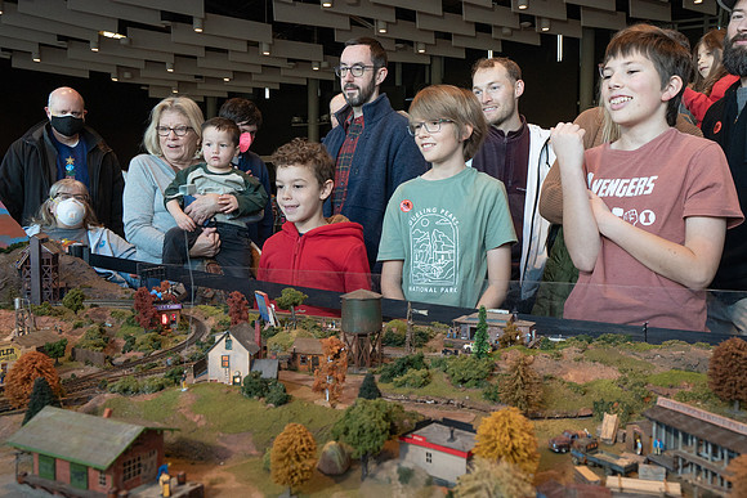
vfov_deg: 44.1
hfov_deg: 62.5
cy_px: 232
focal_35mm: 30
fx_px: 615
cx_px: 398
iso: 2000
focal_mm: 21
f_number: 6.3
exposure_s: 1/160
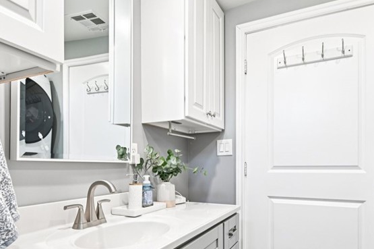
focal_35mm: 24
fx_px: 249
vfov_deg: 52.0
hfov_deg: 73.8
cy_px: 166
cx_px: 189
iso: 250
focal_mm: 13
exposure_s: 1/6
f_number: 8
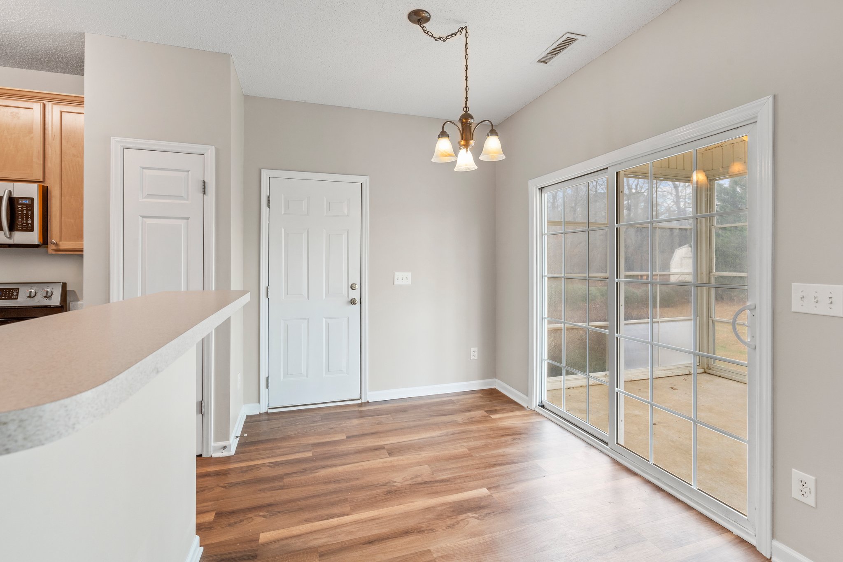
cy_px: 281
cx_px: 422
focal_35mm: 16
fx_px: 375
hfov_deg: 96.7
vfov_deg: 73.7
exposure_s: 1/4
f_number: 8
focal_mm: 16
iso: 400
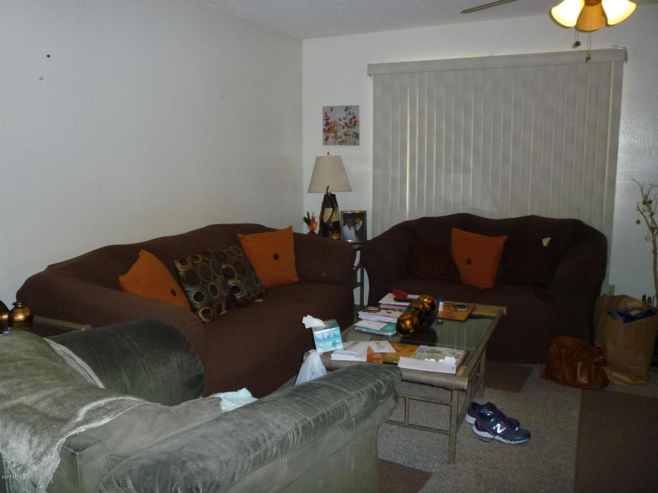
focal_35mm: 29
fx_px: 551
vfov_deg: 48.2
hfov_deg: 61.7
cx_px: 329
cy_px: 246
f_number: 3.3
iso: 200
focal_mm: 5.2
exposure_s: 1/60
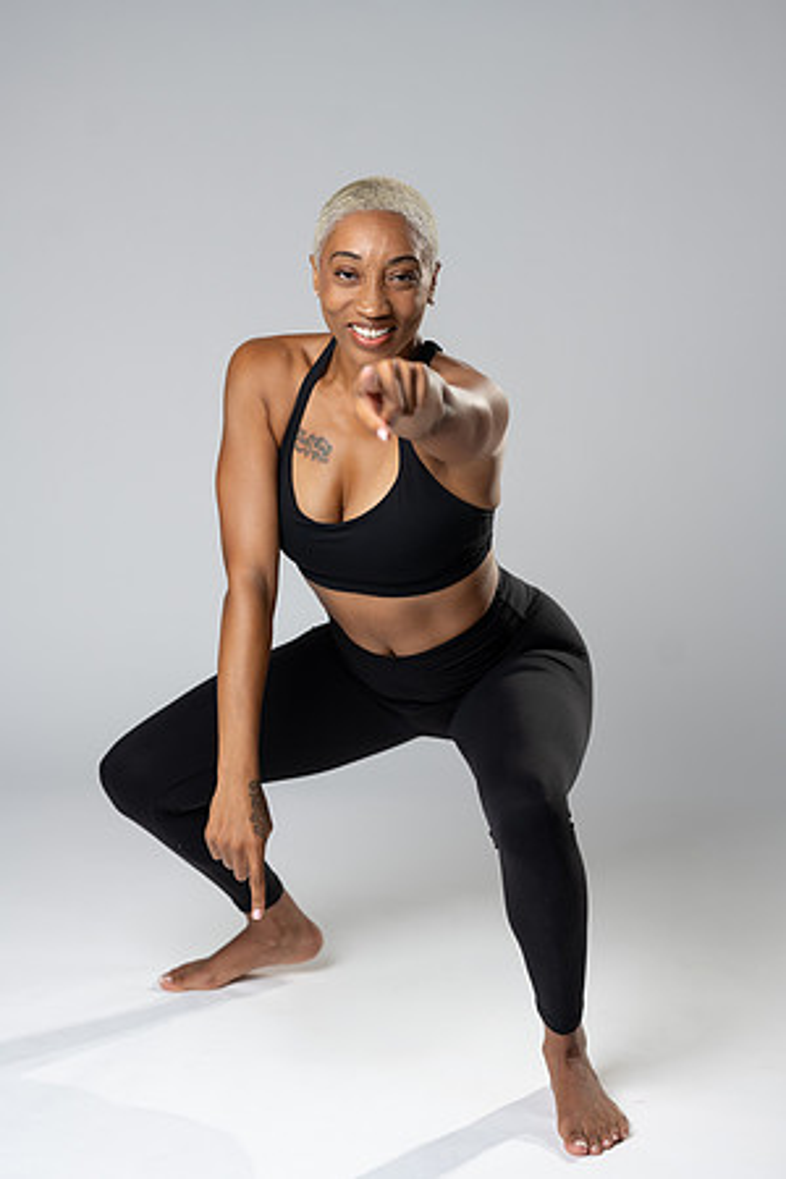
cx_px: 393
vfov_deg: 23.9
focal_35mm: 85
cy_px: 590
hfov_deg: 16.1
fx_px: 2784
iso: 200
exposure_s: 1/160
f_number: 3.2
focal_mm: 85
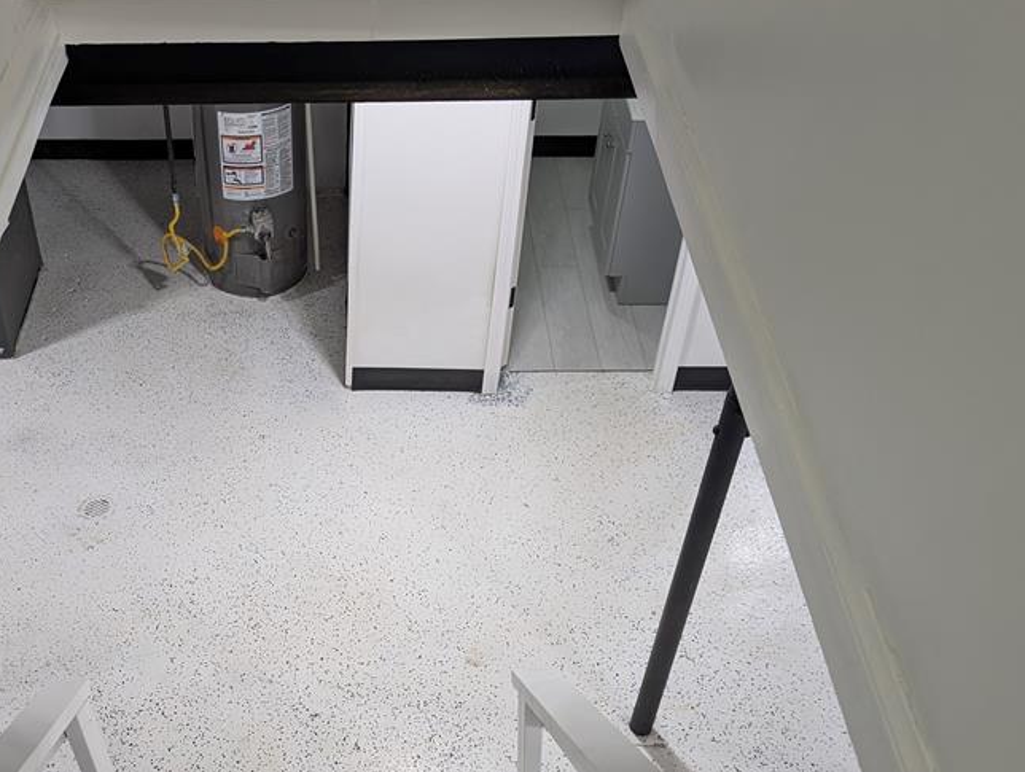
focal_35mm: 38
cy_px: 568
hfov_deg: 47.5
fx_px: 1127
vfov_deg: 37.0
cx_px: 288
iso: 100
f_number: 1.68
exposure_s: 1/60
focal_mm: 6.9
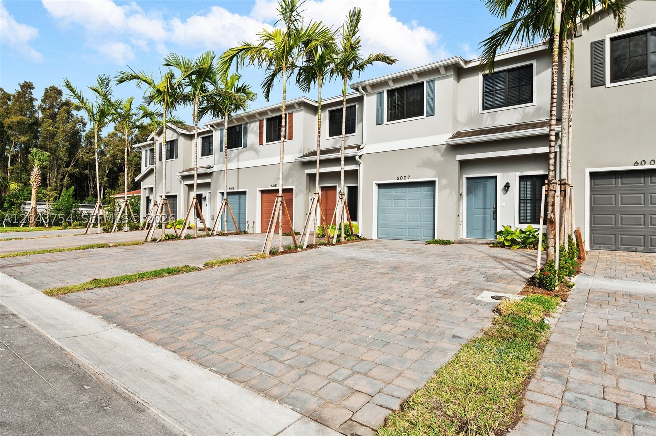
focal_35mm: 20
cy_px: 218
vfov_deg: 61.8
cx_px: 328
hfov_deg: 84.0
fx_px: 364
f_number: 8
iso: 200
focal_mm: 20
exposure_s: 1/400
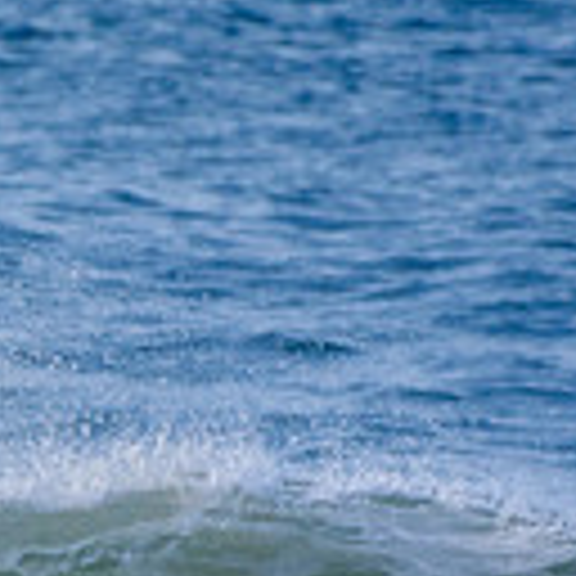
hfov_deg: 0.6
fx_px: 54237
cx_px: -472
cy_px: 772
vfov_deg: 0.6
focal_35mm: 2881
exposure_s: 1/2000
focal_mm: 500
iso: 400
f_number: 5.6
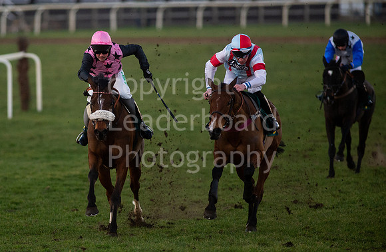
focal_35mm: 431
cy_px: 122
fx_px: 4589
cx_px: 111
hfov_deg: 4.8
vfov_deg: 3.1
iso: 2000
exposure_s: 1/1600
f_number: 4
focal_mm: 300
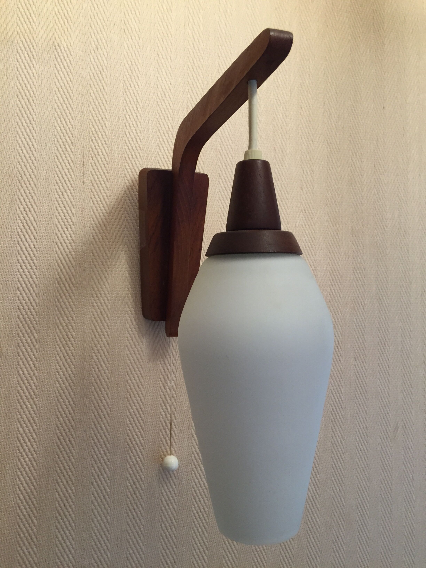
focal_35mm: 29
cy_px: 284
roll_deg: -0.7
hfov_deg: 48.2
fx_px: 476
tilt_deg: -0.7
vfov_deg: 61.7
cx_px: 213
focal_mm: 4.15
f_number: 2.2
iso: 125
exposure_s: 1/33
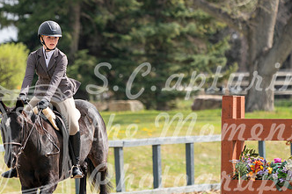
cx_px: 69
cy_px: 131
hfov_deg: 4.1
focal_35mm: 498
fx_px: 4037
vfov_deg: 2.8
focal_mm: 285
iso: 125
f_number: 5.6
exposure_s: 1/320
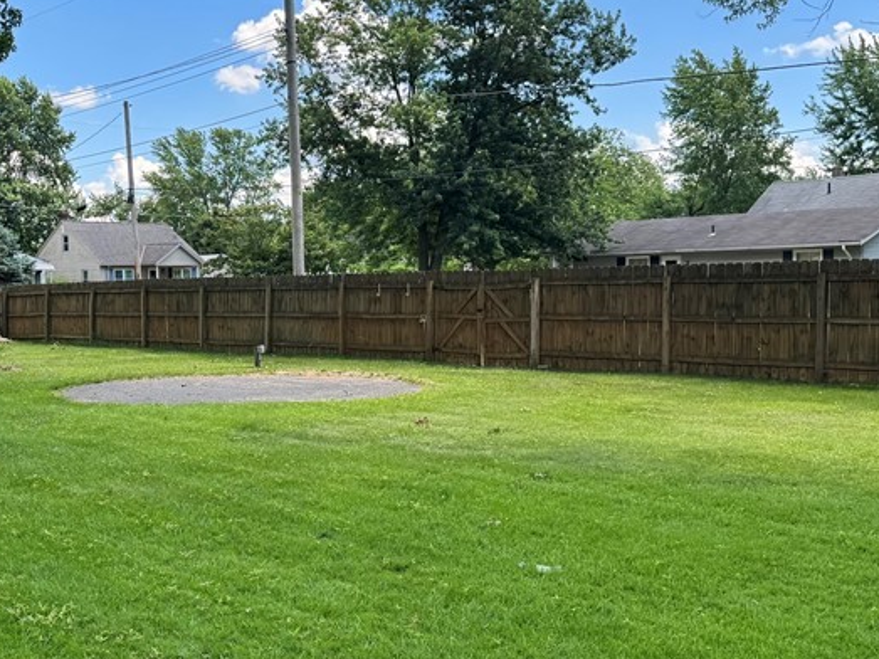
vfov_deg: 30.9
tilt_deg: -3.4
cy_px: 338
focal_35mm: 47
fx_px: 1193
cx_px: 218
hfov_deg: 39.3
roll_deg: +1.0
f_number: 1.78
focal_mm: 6.76
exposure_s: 1/995
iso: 80
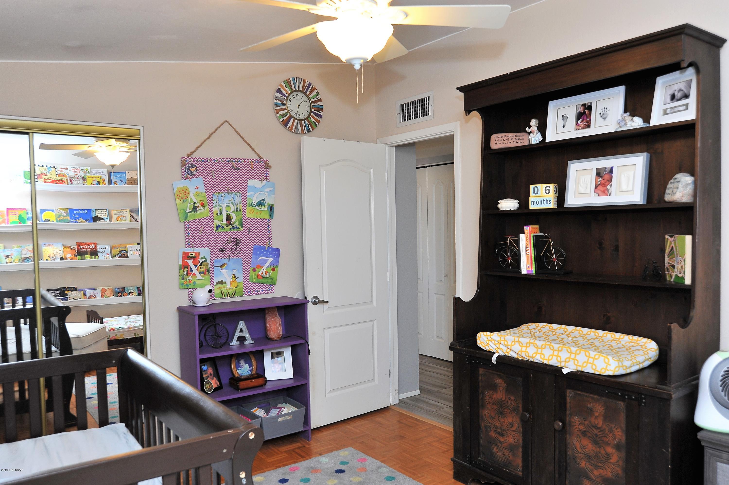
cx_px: 364
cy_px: 242
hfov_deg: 65.5
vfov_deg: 46.3
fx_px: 567
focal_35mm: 28
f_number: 7.1
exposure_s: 1/50
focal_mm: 28
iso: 640
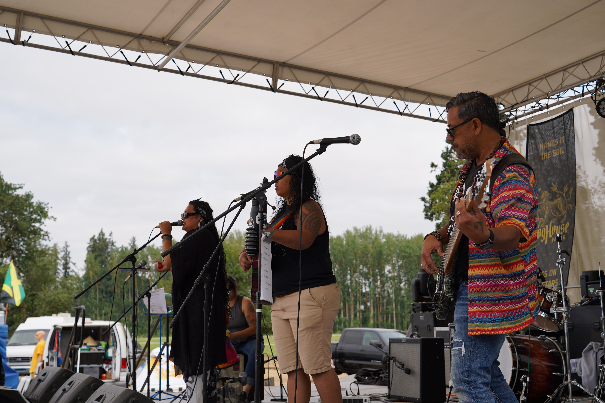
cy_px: 202
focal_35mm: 48
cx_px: 302
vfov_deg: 28.1
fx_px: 807
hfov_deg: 41.1
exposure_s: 1/320
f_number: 5.6
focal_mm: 48
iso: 100
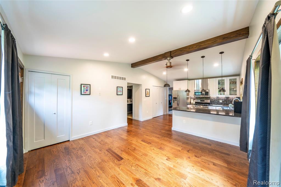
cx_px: 140
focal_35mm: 12
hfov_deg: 112.6
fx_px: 94
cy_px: 94
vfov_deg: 90.0
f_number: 6.3
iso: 200
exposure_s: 1/6
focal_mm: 12
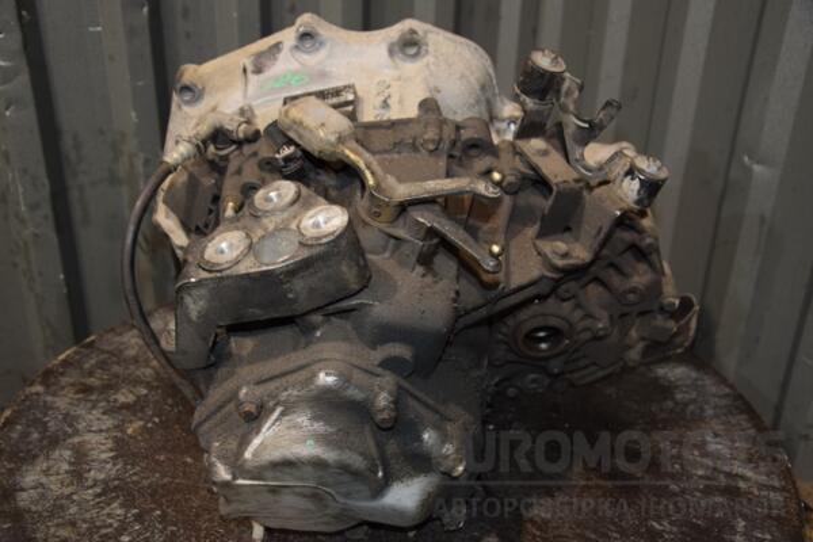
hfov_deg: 49.6
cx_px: 406
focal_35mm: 39
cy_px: 271
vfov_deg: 34.2
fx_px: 881
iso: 800
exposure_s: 1/50
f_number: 4
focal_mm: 26
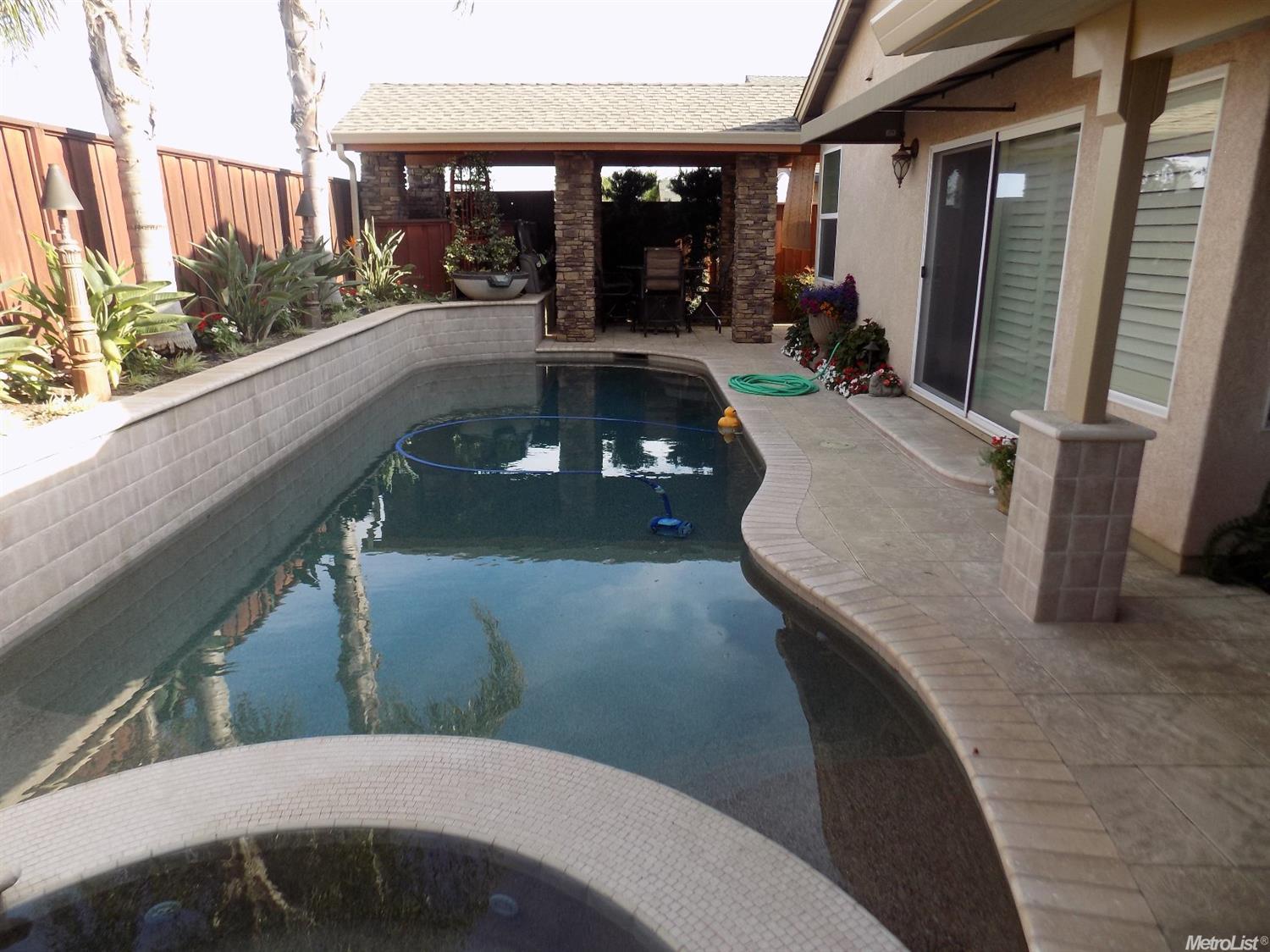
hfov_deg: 73.9
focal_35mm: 23
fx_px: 844
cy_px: 476
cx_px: 635
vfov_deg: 58.9
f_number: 3.1
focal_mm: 4
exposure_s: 1/250
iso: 80
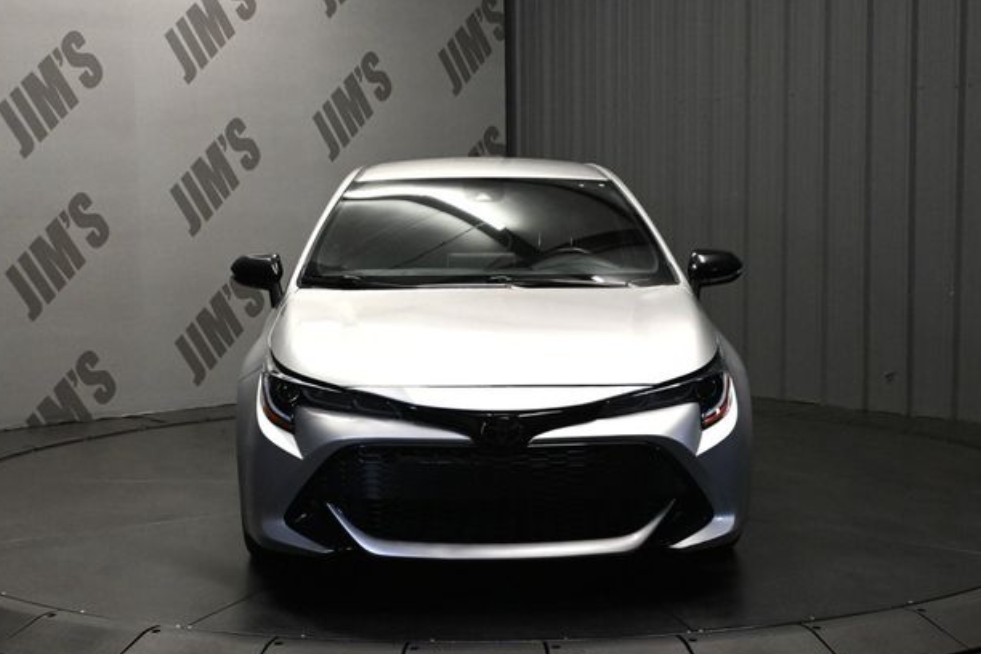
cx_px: 494
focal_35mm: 49
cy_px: 337
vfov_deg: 27.4
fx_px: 1342
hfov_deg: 40.1
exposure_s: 1/125
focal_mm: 31.5
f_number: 5
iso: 2800
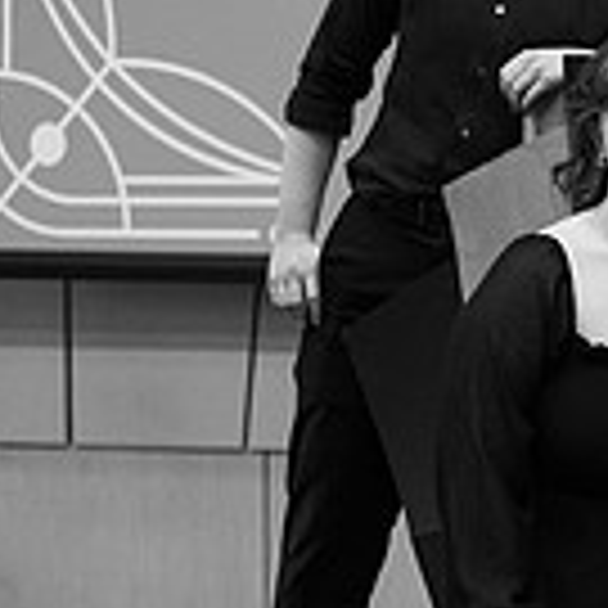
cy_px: 252
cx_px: 1288
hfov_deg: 5.6
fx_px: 6041
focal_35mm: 304
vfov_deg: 5.8
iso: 3200
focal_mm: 83
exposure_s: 1/125
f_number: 2.8
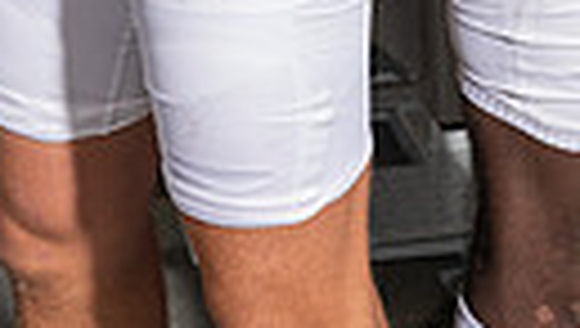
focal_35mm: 146
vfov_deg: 7.4
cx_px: 355
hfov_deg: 14.7
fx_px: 2249
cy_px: -660
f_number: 5.6
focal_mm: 40
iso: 200
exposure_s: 1/250
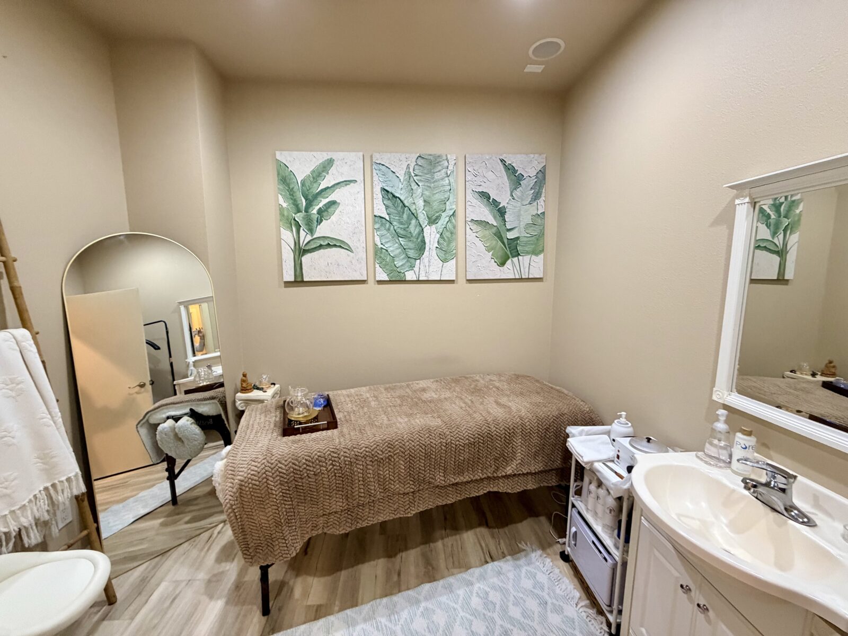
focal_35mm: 14
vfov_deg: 85.7
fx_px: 343
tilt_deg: -7.2
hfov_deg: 102.1
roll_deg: +0.2
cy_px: 318
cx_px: 424
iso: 400
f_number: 2.2
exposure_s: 1/60
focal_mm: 2.22
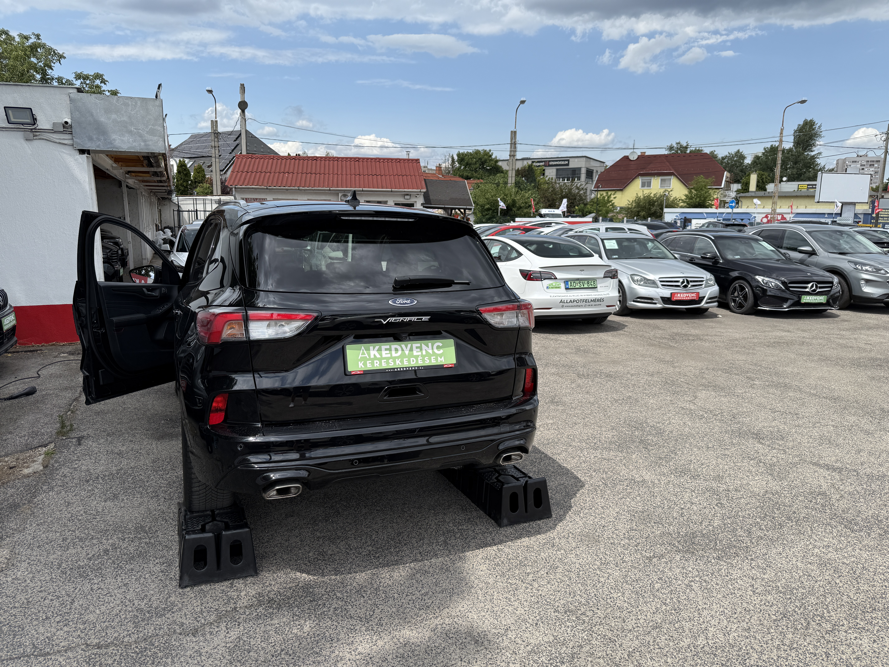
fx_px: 616
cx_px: 444
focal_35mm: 24
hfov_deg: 71.6
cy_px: 334
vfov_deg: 56.8
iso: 80
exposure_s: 1/3584
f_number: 1.78
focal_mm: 6.76
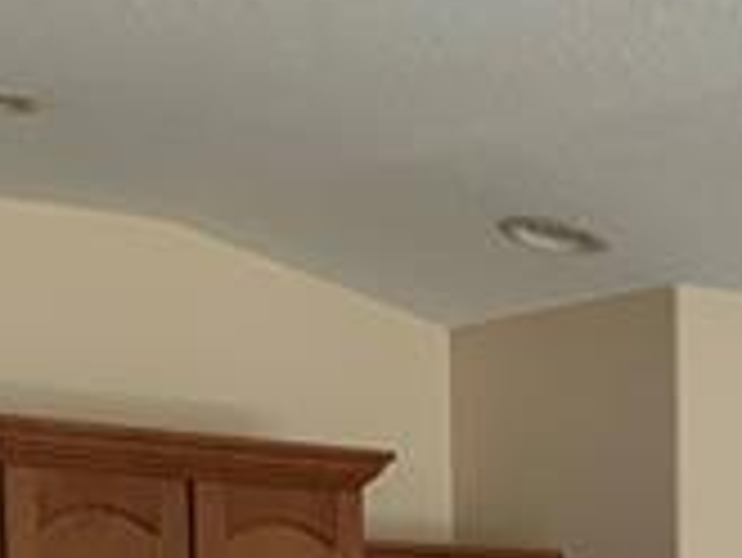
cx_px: 773
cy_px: 1224
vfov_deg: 7.8
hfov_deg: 10.9
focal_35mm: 180
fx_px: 3861
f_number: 1.8
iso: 40
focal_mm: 3
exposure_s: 1/60
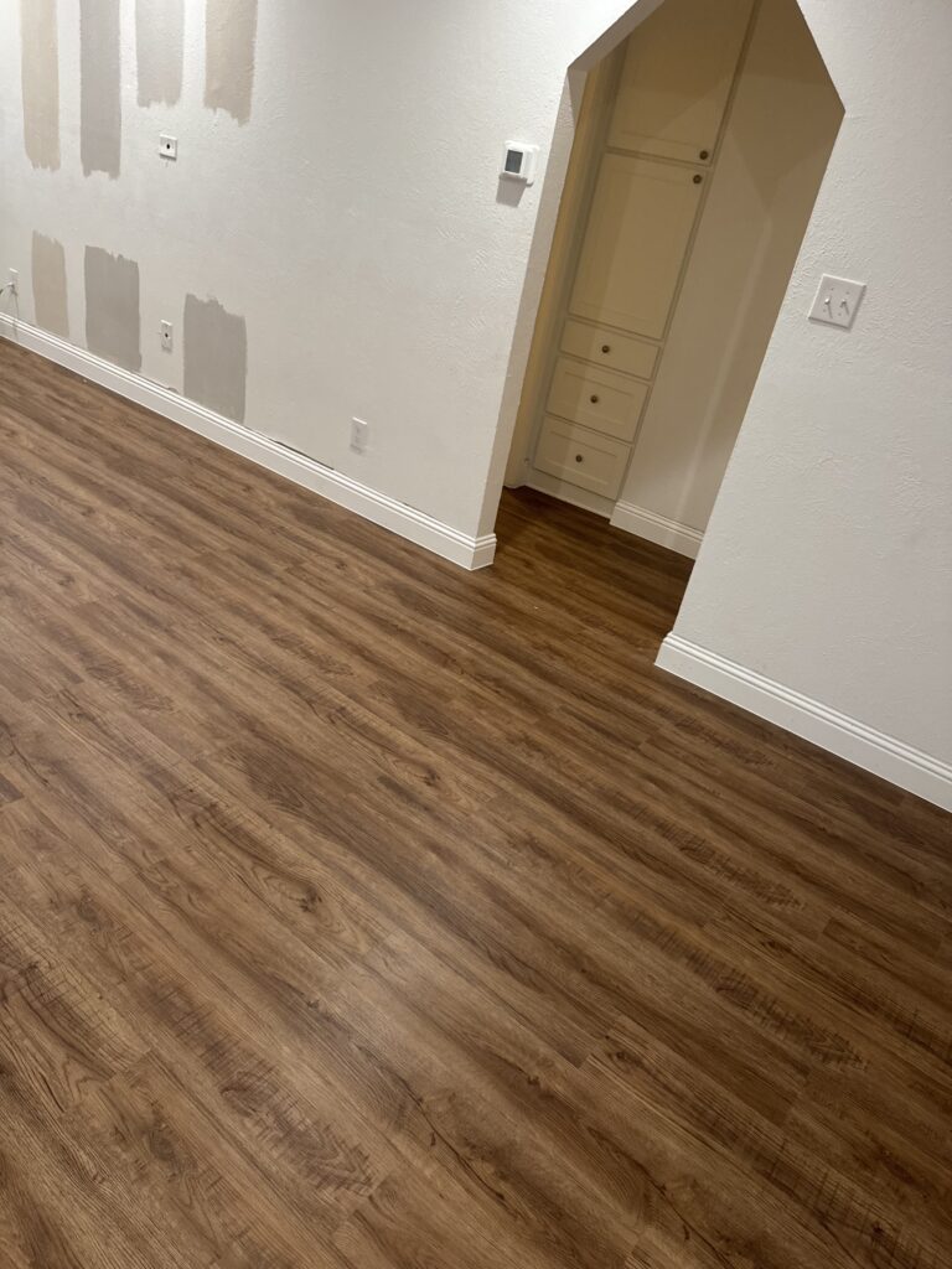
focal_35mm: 24
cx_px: 476
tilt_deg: -26.5
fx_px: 880
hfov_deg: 56.8
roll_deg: -11.8
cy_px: 634
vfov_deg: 71.6
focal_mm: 6.76
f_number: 1.78
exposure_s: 1/60
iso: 320
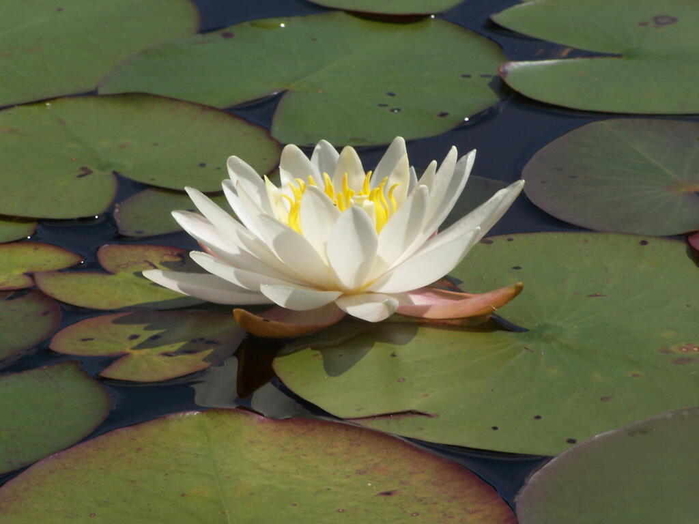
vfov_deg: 6.8
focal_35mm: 218
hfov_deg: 9.1
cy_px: 262
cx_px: 350
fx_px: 4402
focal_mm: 36.2
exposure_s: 1/800
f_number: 6.3
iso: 100
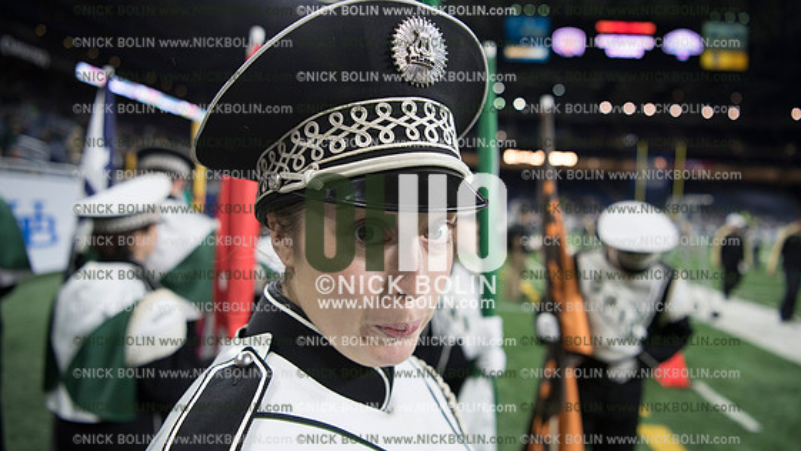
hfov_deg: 71.9
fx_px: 552
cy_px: 242
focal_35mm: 26
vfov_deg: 44.4
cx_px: 405
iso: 1250
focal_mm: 24
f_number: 2.8
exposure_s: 1/800
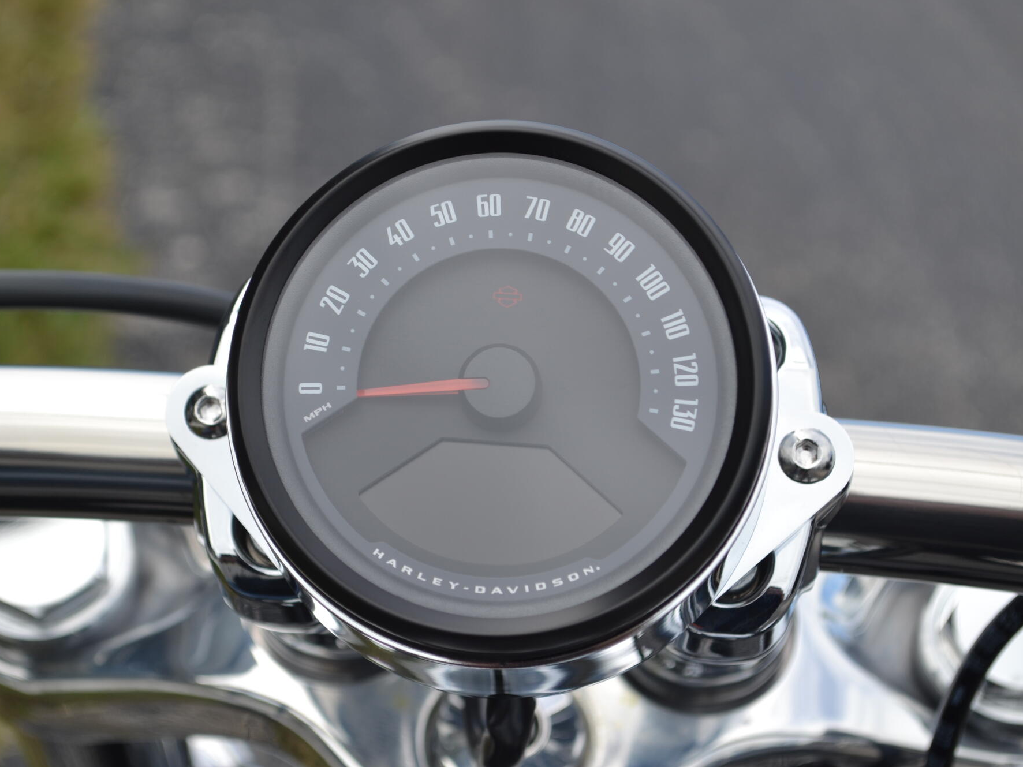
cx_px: 476
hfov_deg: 21.9
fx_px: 2646
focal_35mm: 90
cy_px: 383
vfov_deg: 16.5
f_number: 8
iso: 100
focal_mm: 55
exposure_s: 1/250
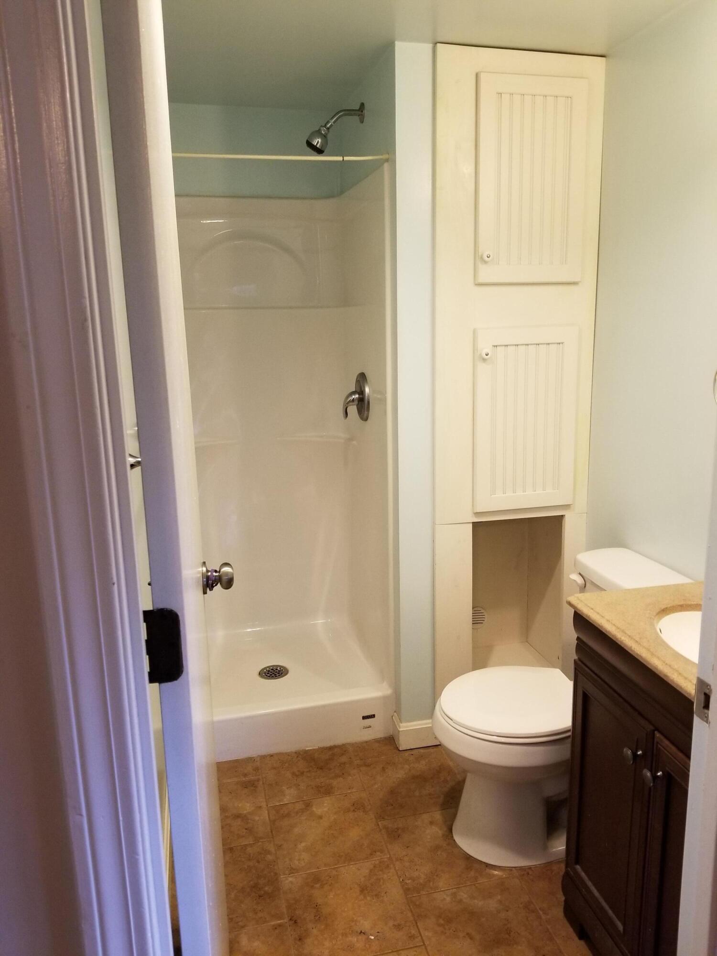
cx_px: 358
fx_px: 718
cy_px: 478
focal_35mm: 26
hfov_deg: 53.1
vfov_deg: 67.3
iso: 160
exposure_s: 1/30
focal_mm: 4.25
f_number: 1.7
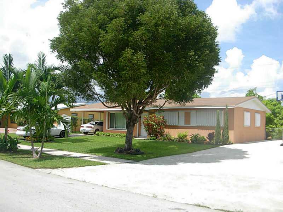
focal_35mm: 38
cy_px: 106
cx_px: 142
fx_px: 311
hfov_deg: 49.0
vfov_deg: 37.7
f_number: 2.9
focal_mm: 6.3
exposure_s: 1/836
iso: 79
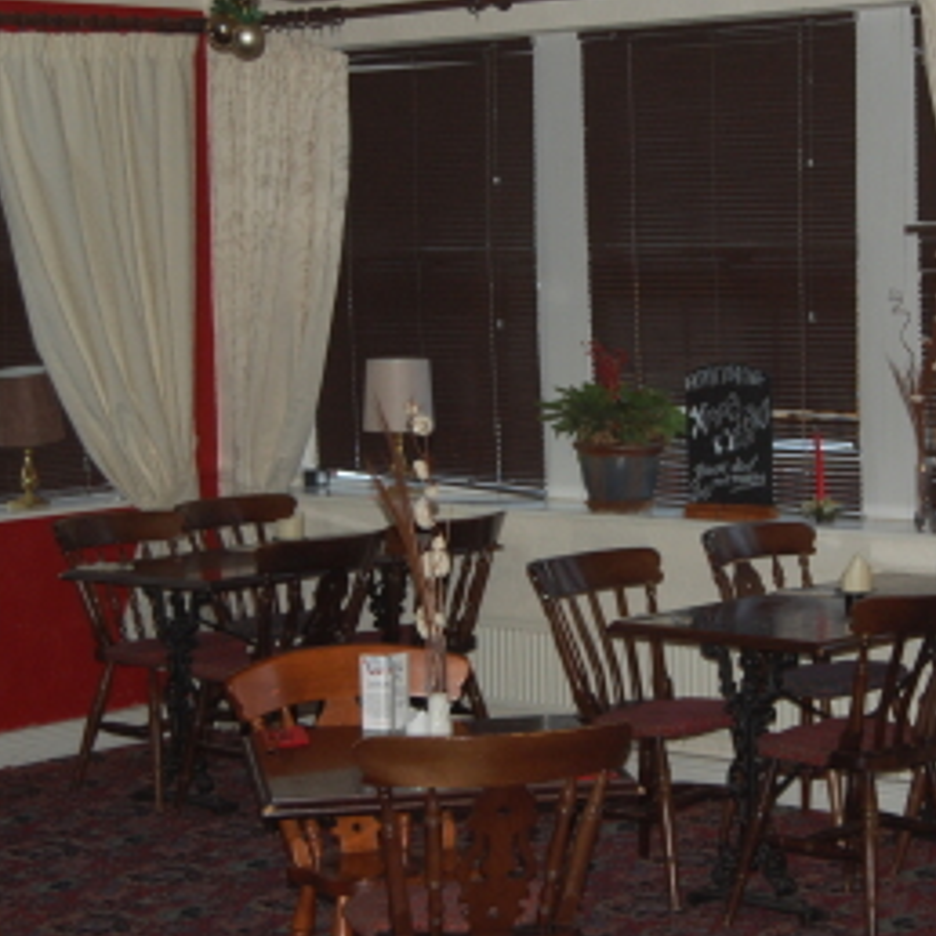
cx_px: 591
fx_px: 2937
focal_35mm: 96
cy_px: 421
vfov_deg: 18.1
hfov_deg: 18.1
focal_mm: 38
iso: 400
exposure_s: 1/60
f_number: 4.8
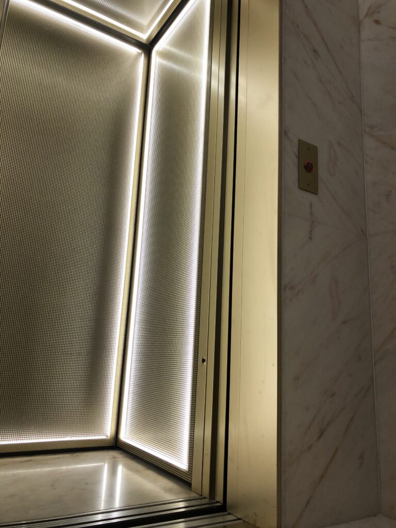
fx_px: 442
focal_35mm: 29
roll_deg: -3.5
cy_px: 264
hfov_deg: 48.2
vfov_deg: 61.7
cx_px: 198
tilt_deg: +12.8
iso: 32
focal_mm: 3.99
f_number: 1.8
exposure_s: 1/31
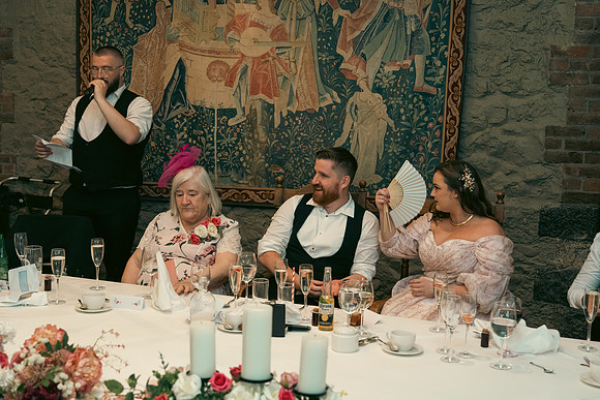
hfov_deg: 41.1
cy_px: 200
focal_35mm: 48
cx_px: 300
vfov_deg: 28.1
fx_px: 800
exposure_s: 1/160
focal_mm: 48
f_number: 3.5
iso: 2500
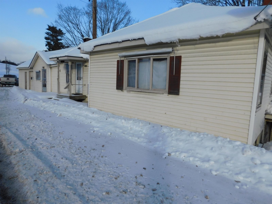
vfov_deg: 58.9
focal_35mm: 23
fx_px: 181
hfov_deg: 73.9
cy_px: 102
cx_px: 136
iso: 125
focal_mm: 4
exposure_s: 1/500
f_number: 6
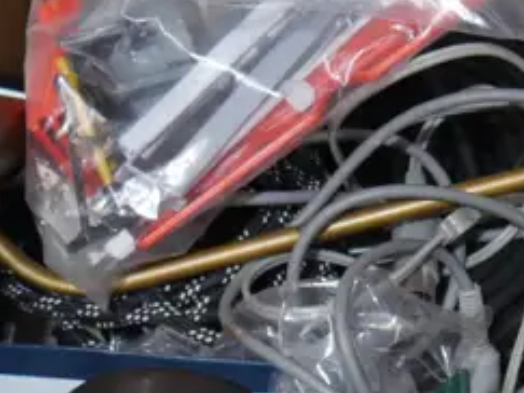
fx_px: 2043
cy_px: 418
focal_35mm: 135
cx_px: 518
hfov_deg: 14.4
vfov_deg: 10.9
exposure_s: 1/60
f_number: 3.6
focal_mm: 16
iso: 1000
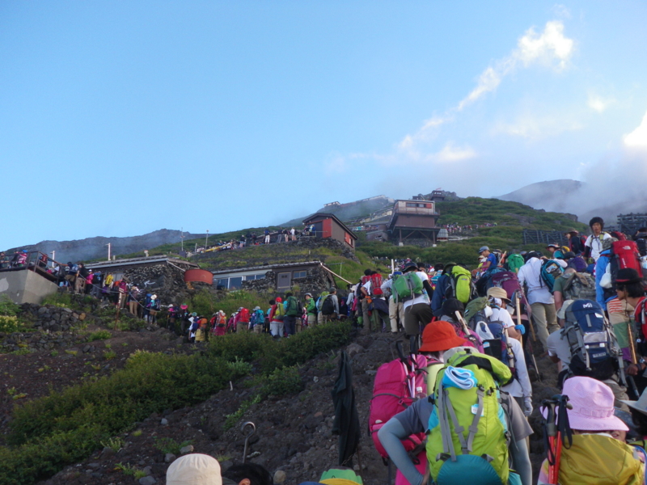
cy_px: 242
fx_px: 654
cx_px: 324
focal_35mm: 35
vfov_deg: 40.7
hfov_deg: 52.6
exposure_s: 1/125
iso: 64
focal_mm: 6.2
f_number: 3.8
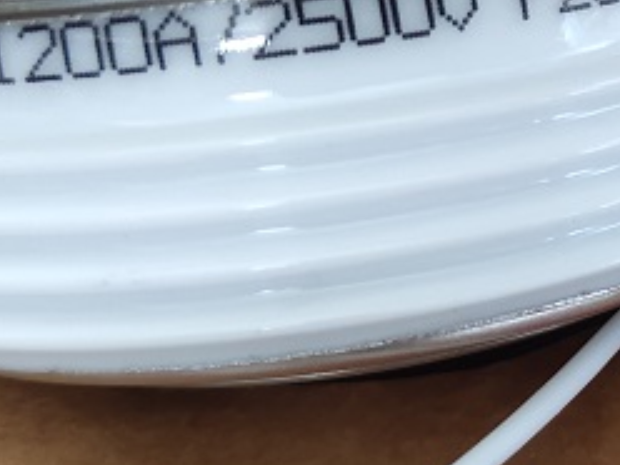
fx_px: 1773
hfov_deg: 19.0
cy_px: 150
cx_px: 681
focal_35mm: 99
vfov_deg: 14.9
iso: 211
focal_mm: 4.27
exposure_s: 1/50
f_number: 1.8
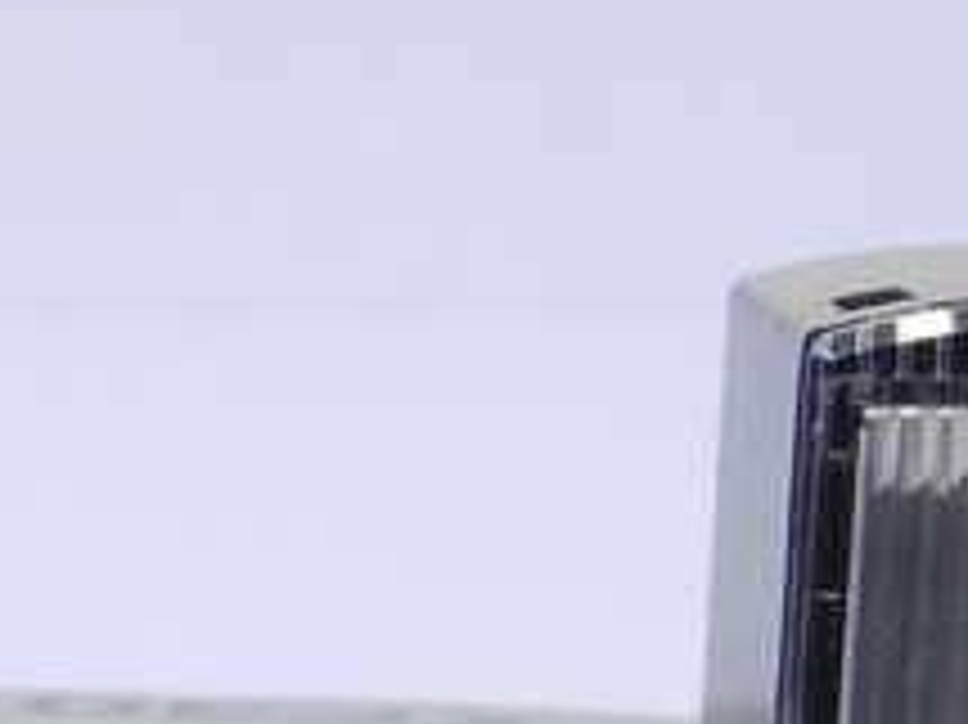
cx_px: -973
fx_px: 7490
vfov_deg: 5.4
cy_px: 1673
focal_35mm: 268
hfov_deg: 7.1
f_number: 11
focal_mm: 24
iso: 400
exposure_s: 1/10
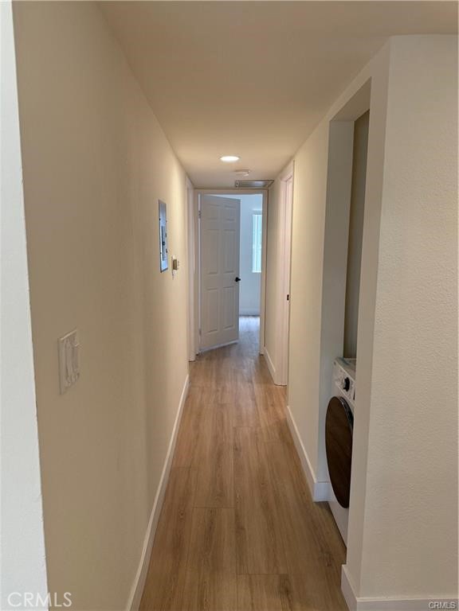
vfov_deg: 71.6
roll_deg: -0.1
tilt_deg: -7.8
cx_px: 230
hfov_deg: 56.8
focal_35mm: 24
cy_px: 306
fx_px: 424
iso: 200
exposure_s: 1/181
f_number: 1.78
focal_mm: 6.76
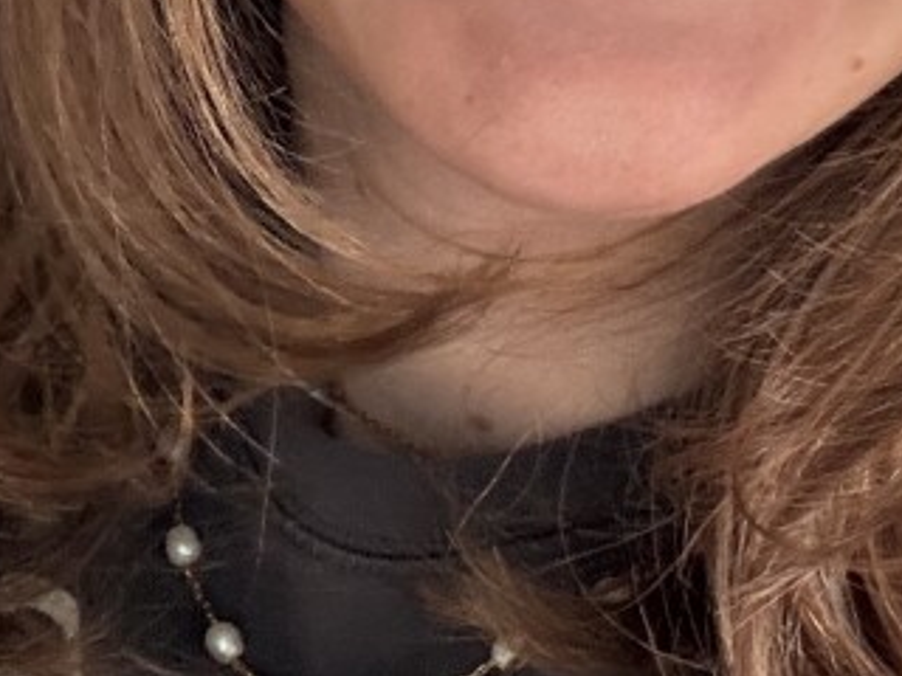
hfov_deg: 25.9
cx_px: 347
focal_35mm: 75
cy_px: -51
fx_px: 1954
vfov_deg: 18.9
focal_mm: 2.69
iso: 320
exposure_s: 1/40
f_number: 1.9
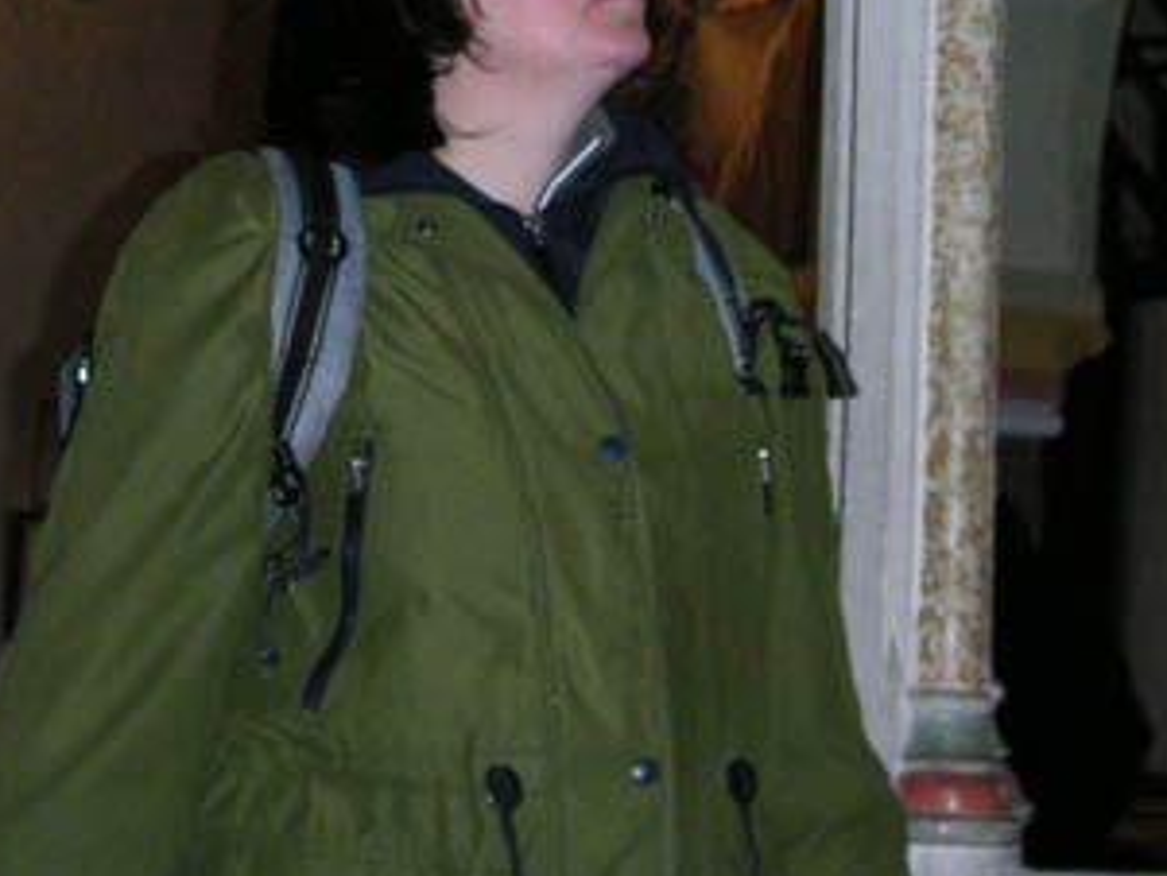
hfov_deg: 23.7
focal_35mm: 82
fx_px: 2766
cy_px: -19
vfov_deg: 17.5
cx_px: 349
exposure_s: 1/45
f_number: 2.8
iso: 160
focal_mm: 6
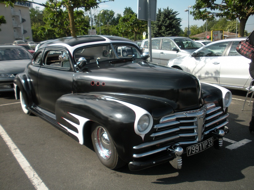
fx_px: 257
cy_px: 95
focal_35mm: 35
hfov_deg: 52.6
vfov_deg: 40.7
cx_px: 127
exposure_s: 1/498
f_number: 3.5
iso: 64
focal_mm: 6.3
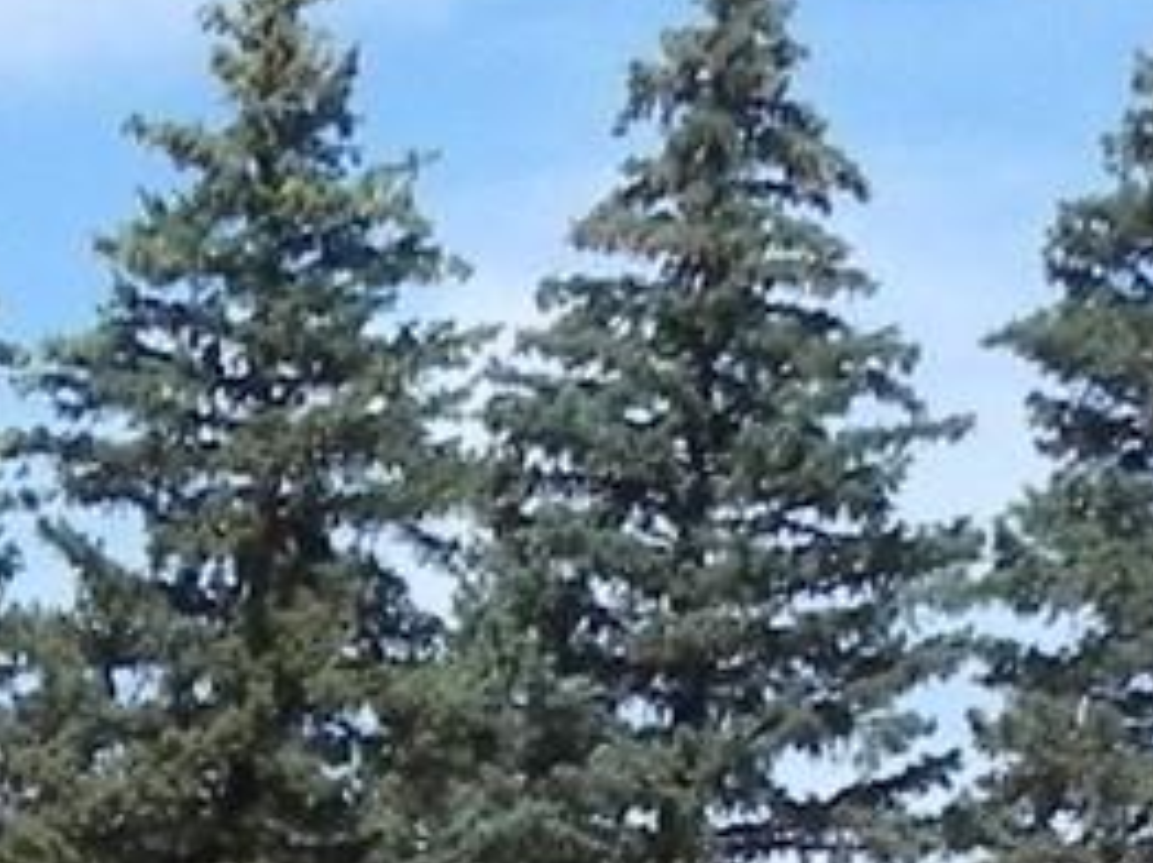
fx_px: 5291
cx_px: -466
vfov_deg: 8.0
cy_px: 2576
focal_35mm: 159
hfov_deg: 12.0
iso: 160
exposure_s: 1/443
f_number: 7.1
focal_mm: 4.6
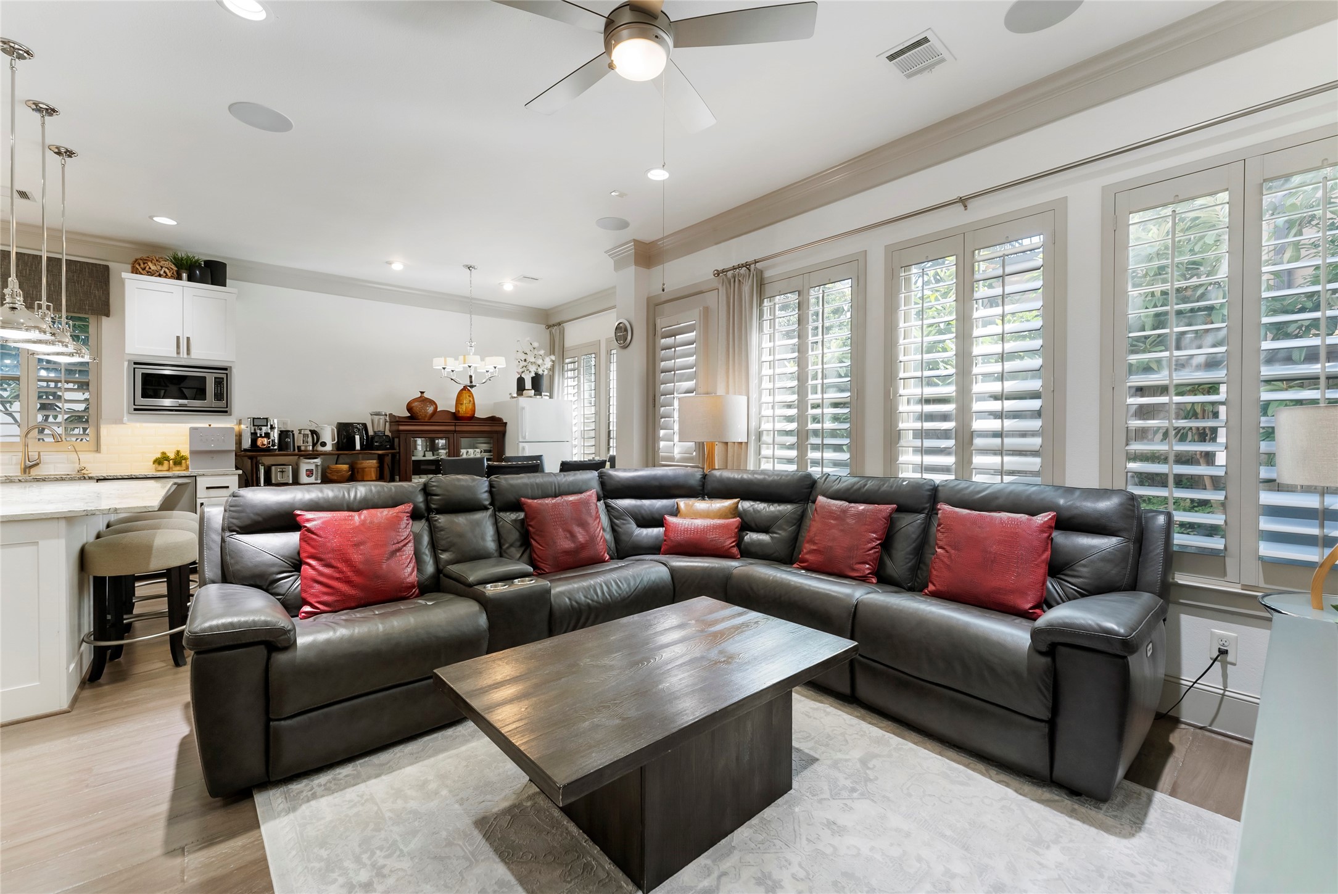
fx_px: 521
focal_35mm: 14
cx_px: 669
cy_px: 447
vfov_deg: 81.3
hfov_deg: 104.2
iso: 800
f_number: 8
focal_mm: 14
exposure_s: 1/200
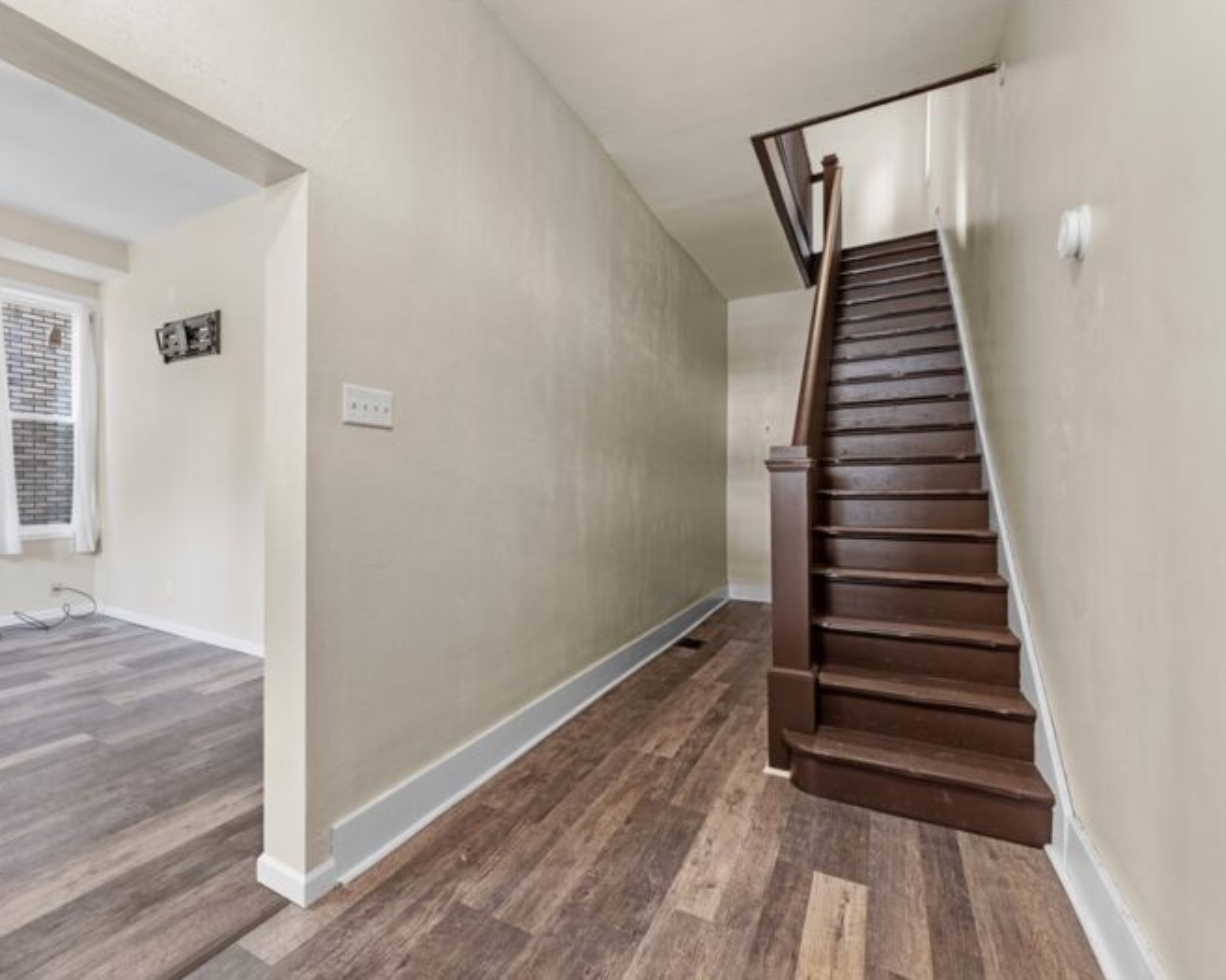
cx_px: 509
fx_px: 580
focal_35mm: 16
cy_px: 494
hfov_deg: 92.3
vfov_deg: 80.3
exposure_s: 1/2
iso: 400
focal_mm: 14
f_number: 5.6
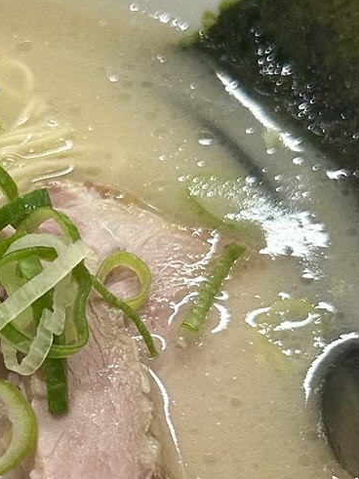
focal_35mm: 106
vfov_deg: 18.5
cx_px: -69
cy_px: 299
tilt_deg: -50.4
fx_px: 1466
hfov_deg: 13.6
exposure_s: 1/100
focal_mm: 5.7
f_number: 1.5
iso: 100
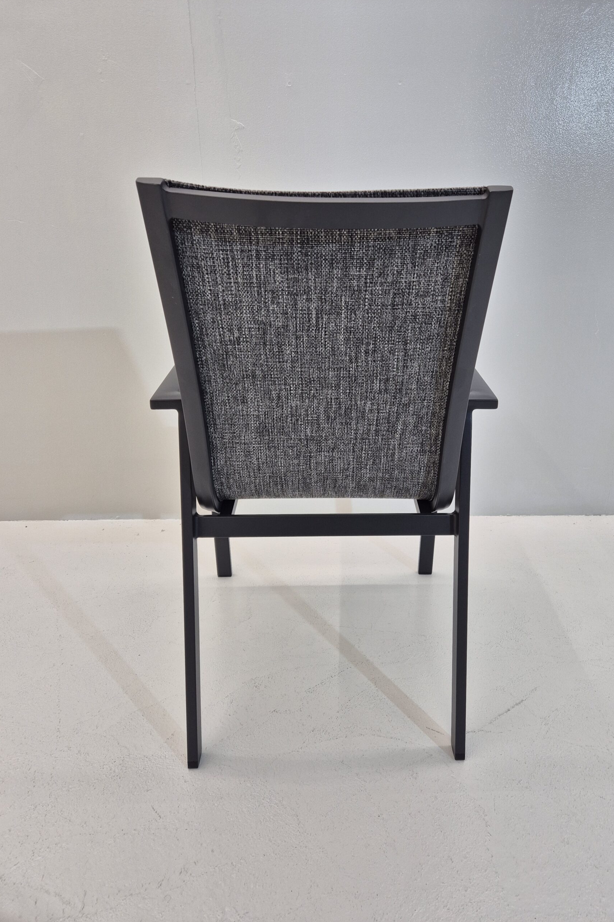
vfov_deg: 73.7
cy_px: 460
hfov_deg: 53.0
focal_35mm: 24
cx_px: 339
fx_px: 614
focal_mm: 5.4
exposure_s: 1/100
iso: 64
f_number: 1.8
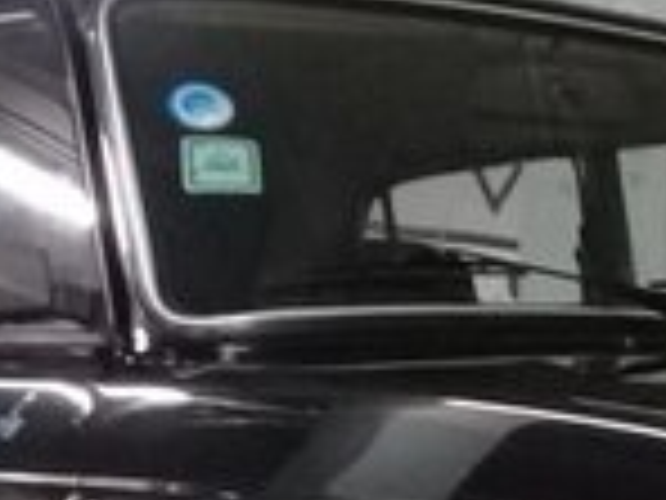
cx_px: 670
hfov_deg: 14.1
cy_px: 786
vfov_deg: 10.3
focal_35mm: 138
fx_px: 2655
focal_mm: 3.3
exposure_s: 1/17
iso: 250
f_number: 2.2
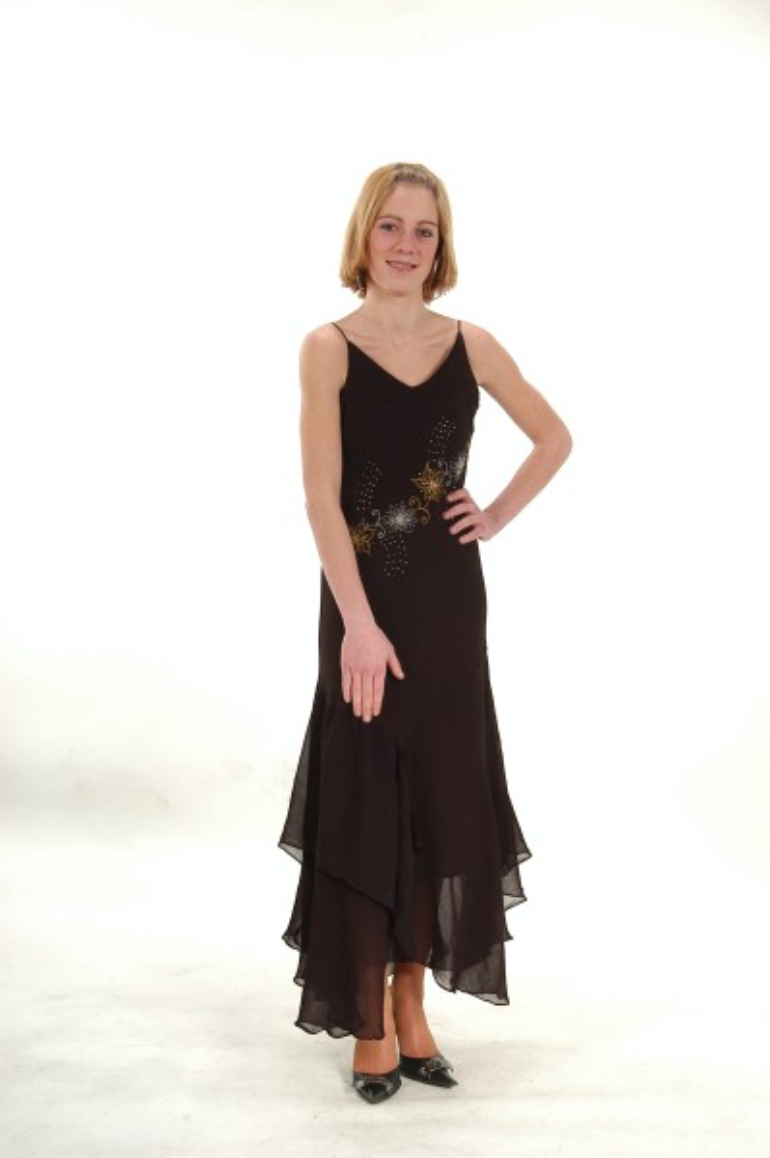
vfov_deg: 38.9
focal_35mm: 51
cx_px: 385
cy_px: 579
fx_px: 1639
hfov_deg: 26.4
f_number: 8
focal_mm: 34
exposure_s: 1/125
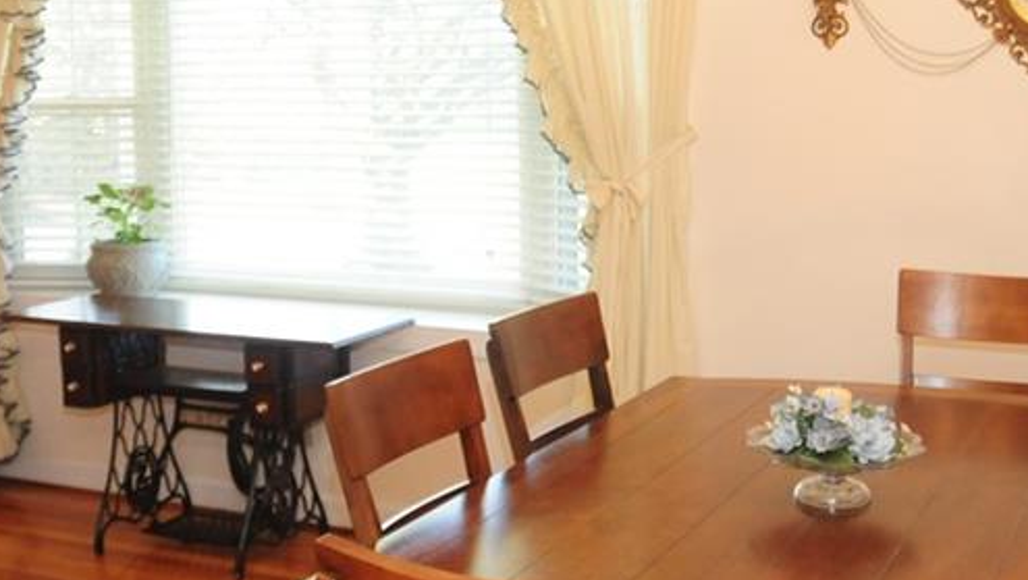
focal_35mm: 94
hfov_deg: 22.7
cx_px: 552
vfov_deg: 12.9
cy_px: 296
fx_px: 2566
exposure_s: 1/250
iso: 1250
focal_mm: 29
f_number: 3.2
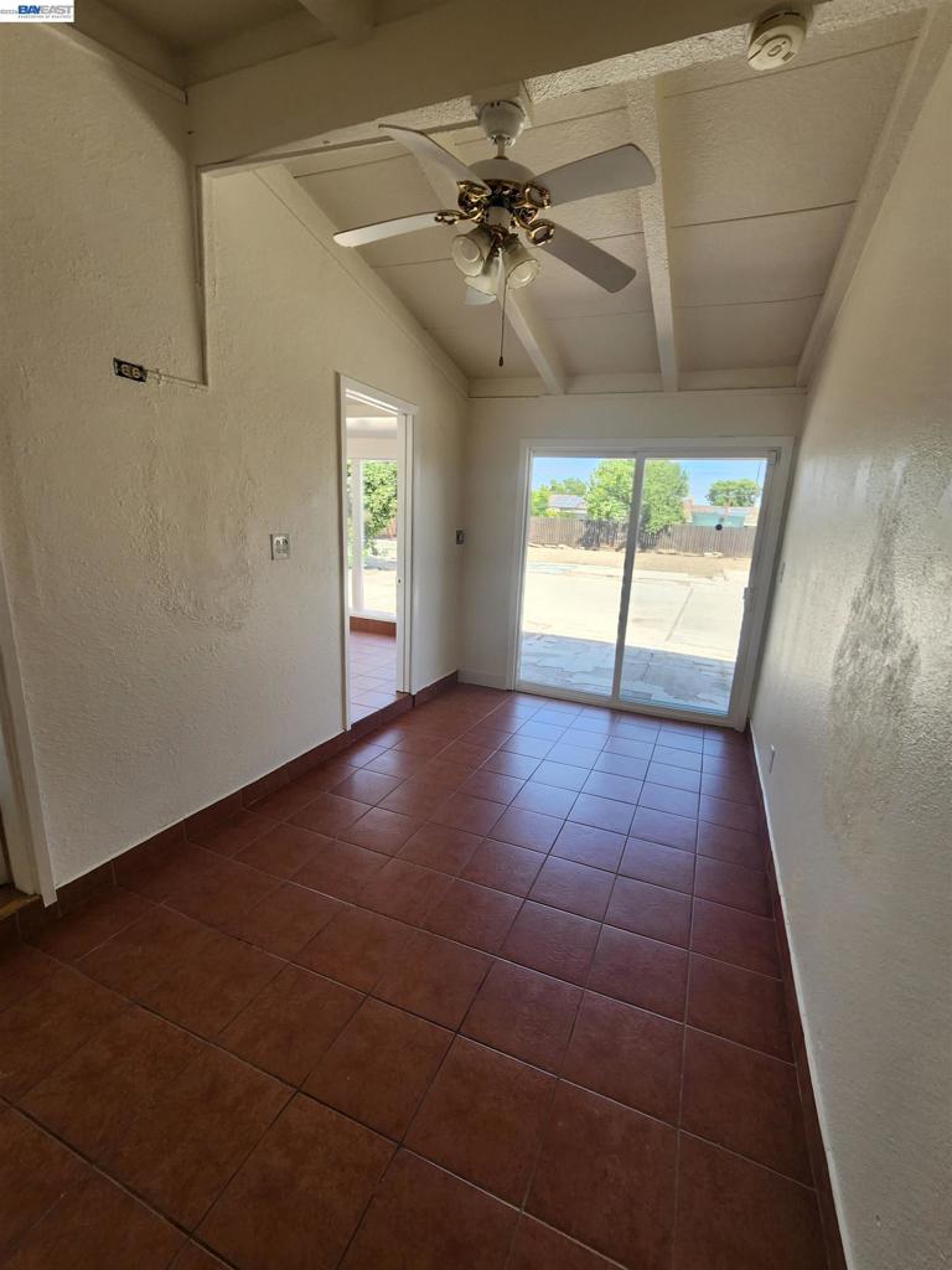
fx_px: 477
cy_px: 635
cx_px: 476
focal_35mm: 13
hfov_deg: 89.9
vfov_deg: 106.2
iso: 50
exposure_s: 1/134
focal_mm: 2.2
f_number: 2.2
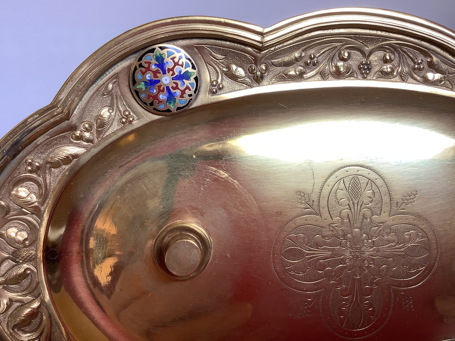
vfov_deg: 45.4
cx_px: 228
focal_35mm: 31
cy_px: 170
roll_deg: -1.7
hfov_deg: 58.4
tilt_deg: -19.8
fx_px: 407
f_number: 2.4
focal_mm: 3.3
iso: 64
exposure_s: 1/50
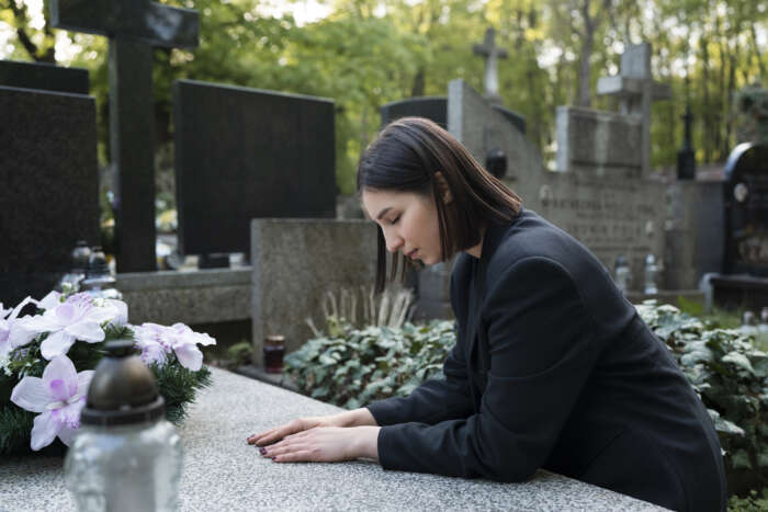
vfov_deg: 37.9
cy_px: 256
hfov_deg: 54.4
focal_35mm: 35
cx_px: 384
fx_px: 747
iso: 640
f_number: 2.5
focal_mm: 35
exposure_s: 1/400
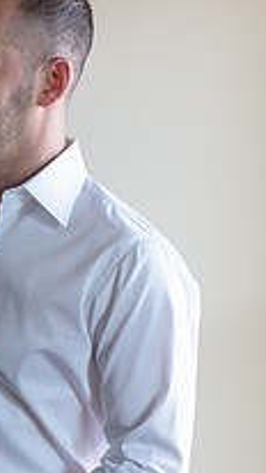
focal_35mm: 188
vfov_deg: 11.5
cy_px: 250
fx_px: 2355
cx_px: -165
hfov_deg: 6.4
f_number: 3.2
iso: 1000
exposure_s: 1/125
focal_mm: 58
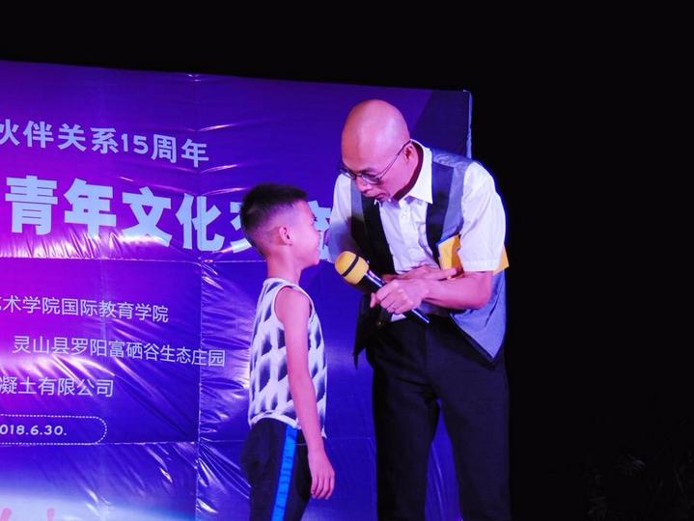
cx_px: 347
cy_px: 260
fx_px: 2166
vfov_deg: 13.7
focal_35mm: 108
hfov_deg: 18.2
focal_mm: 19.4
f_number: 3.9
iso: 100
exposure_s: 1/30
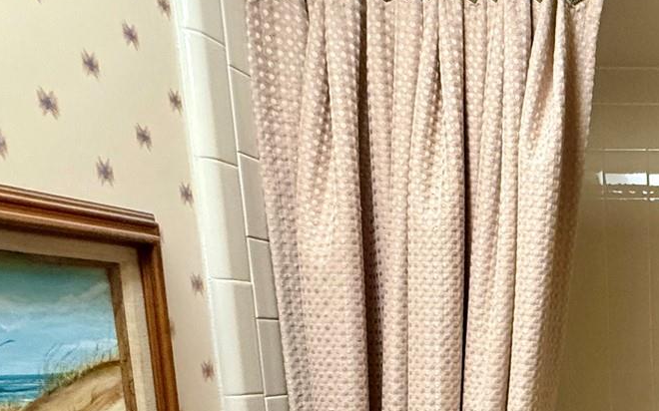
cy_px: 426
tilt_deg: -8.2
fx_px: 646
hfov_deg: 39.9
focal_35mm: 36
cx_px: 777
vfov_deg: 32.1
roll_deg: +1.1
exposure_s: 1/60
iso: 500
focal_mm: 2.22
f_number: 2.2
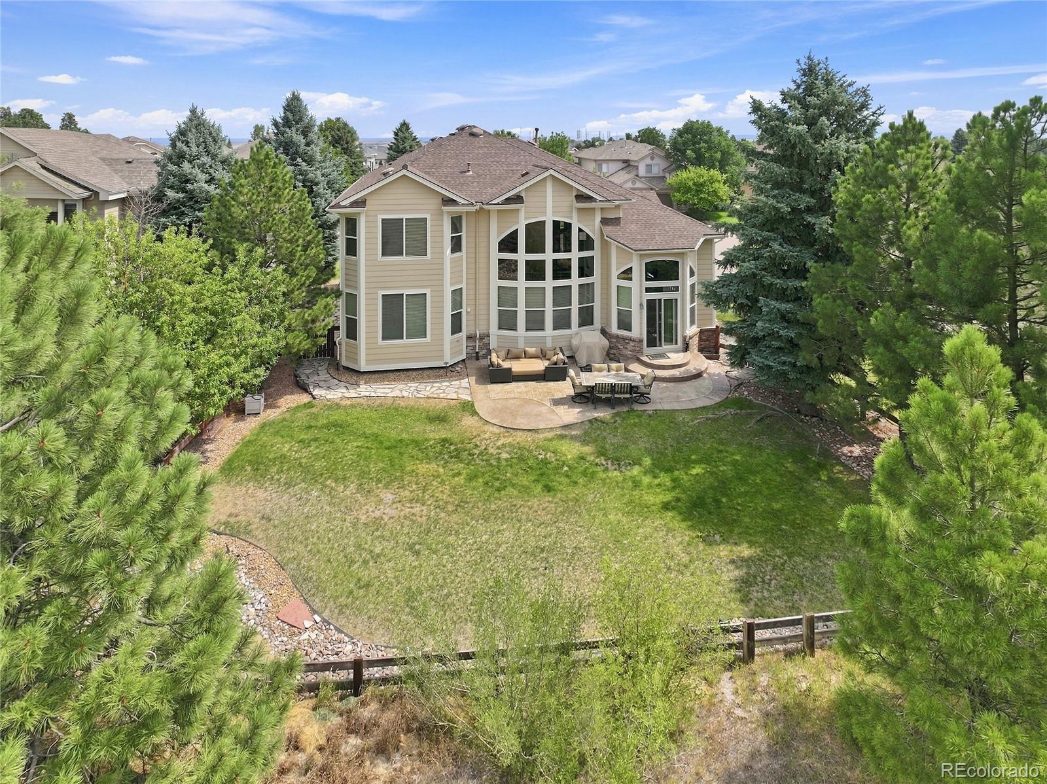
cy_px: 392
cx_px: 524
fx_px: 725
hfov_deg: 71.6
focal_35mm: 24
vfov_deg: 56.8
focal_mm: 12.3
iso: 210
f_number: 2.8
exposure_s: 1/2500
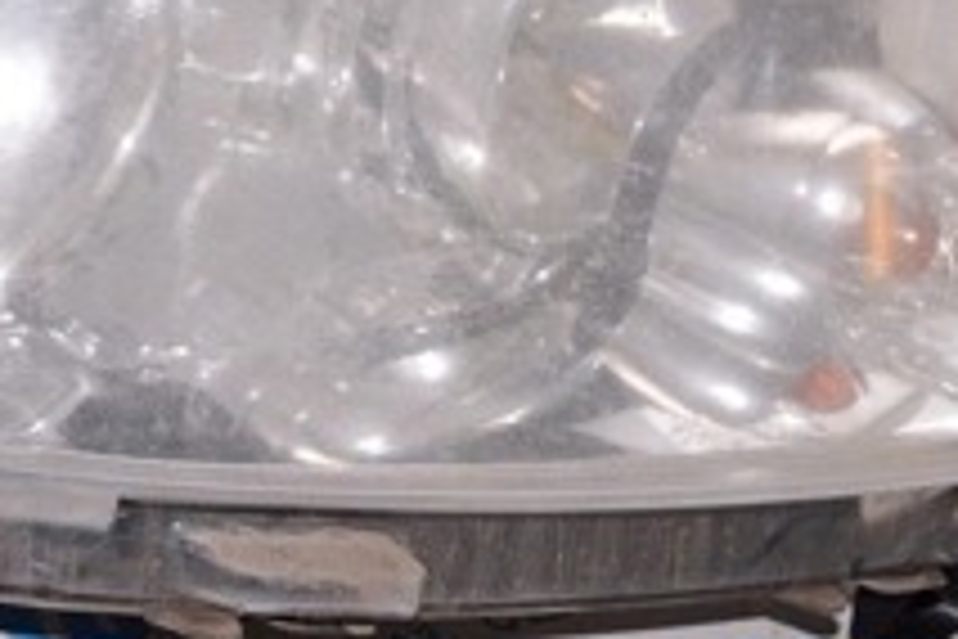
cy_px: -2
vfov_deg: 13.6
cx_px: 216
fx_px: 2634
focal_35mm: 99
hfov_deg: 20.4
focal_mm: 22
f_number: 8
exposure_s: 1/160
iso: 1600
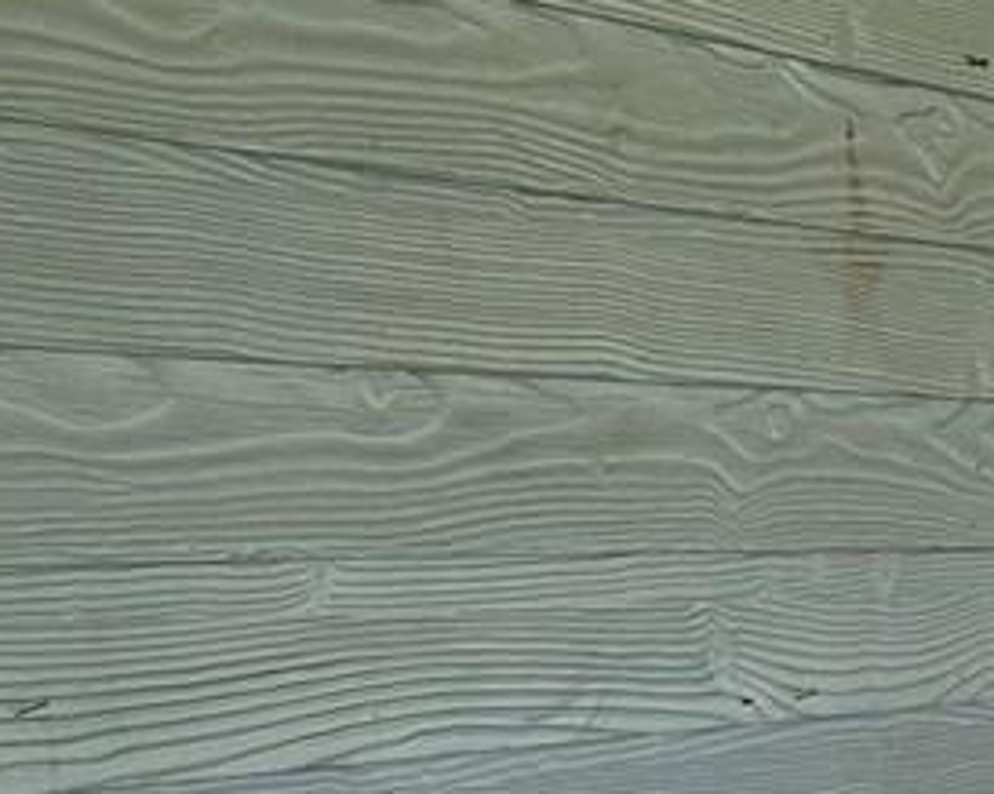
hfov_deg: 10.8
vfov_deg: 8.7
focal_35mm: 176
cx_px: 1180
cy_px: 841
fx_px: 5174
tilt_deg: -3.4
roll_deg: -0.7
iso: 80
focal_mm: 6.86
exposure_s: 1/659
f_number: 1.78
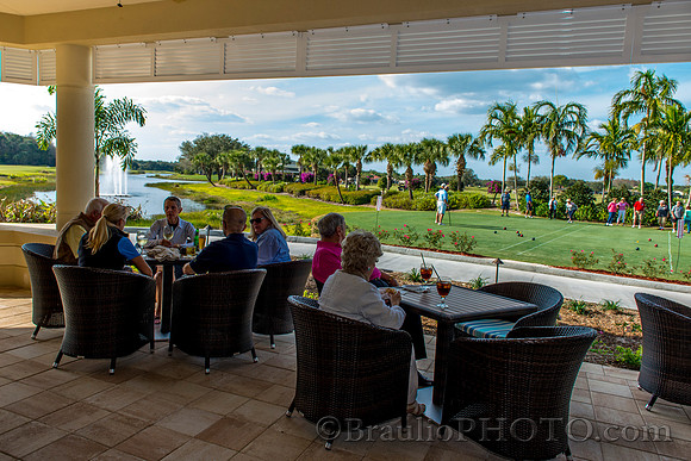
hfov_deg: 69.2
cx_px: 327
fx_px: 501
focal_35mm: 26
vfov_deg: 49.4
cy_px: 226
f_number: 7.1
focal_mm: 24
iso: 320
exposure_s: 1/250
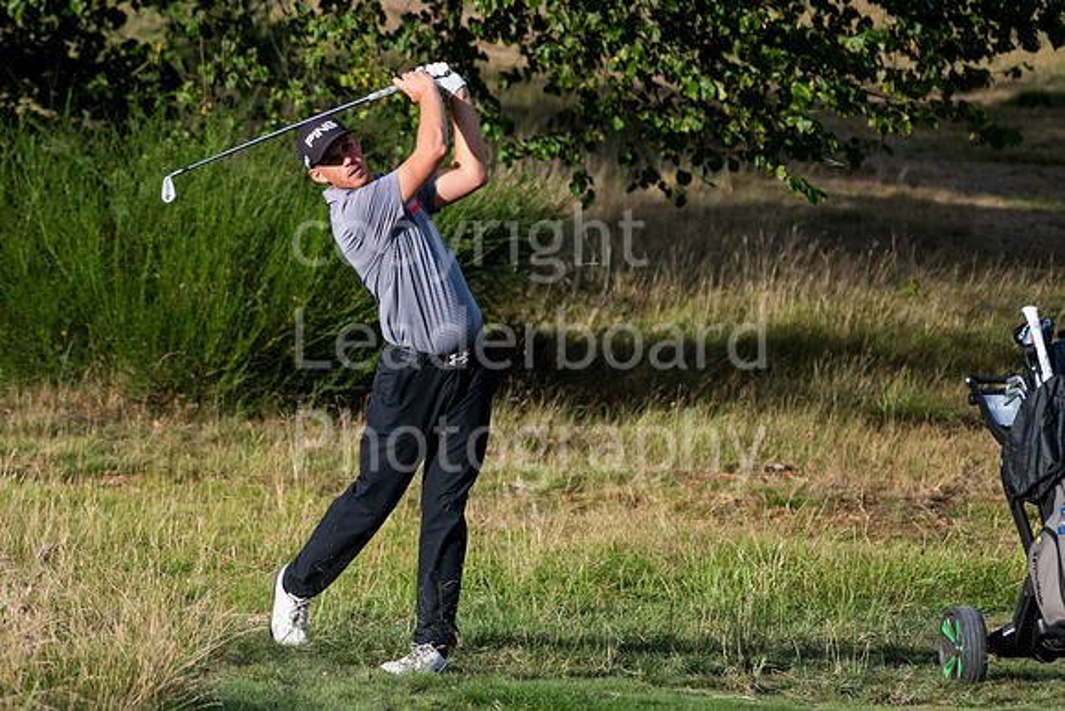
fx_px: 15534
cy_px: 356
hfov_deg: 3.9
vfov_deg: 2.6
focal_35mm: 525
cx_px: 532
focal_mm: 350
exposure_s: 1/1600
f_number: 5.6
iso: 400
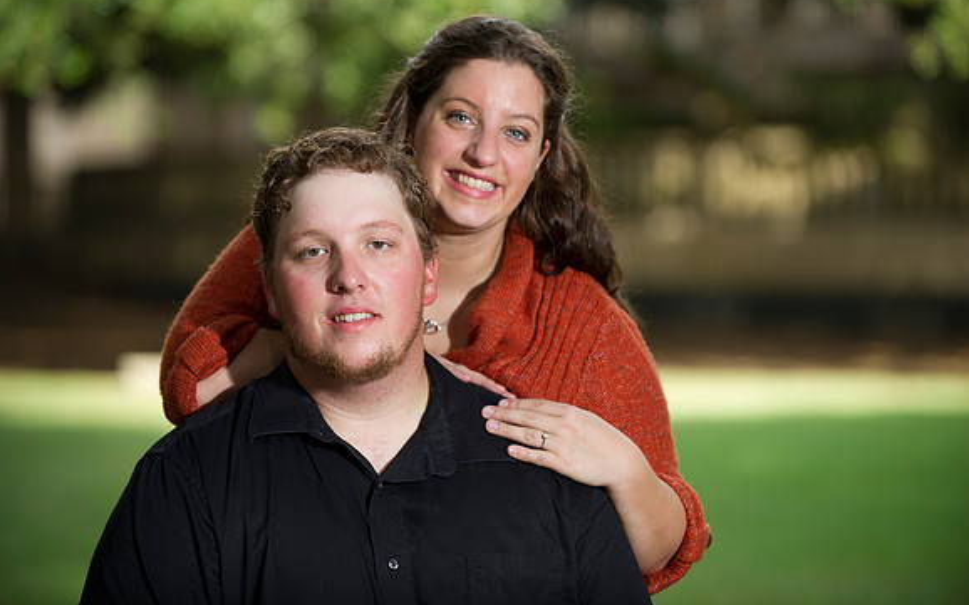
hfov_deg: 15.1
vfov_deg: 9.5
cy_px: 287
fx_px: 3644
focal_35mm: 138
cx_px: 484
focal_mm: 135
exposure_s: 1/250
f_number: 2.8
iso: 200
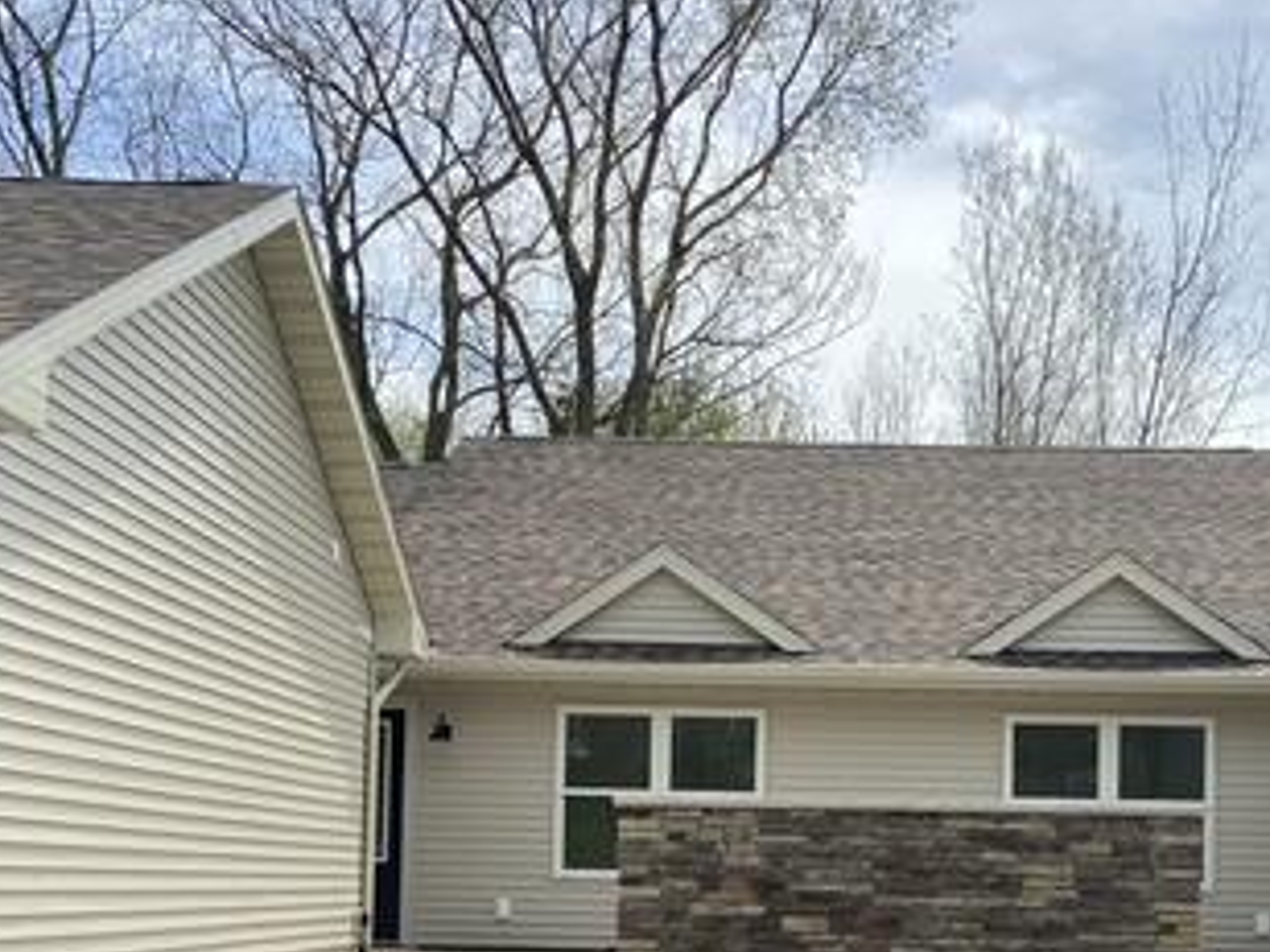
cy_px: 841
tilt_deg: +1.9
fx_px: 1981
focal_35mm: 54
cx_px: 825
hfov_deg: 35.3
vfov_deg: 26.2
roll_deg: -1.3
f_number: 1.8
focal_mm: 4.25
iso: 32
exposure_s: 1/3205
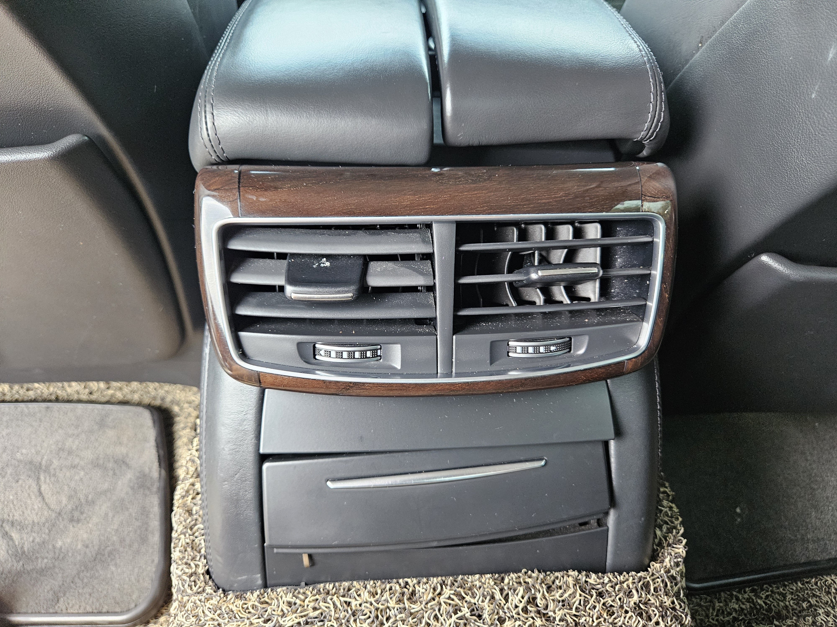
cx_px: 418
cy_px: 314
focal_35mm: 23
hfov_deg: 73.9
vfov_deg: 58.9
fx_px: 556
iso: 800
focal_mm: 5.4
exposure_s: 1/240
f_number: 1.8
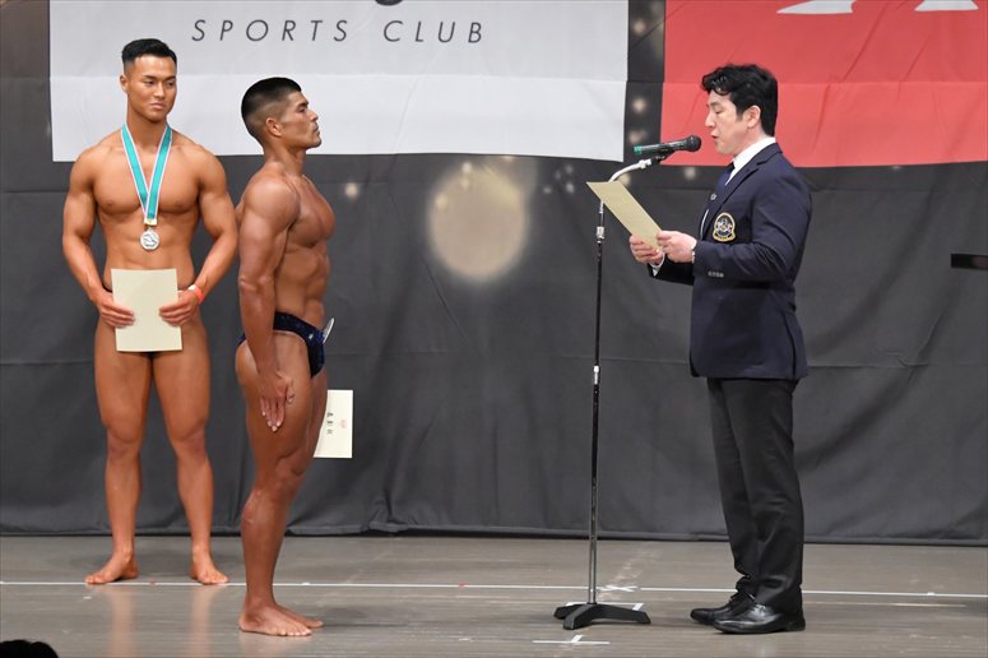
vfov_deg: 6.8
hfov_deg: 10.2
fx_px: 5541
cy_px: 329
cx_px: 494
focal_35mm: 202
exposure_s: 1/400
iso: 6400
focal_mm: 135
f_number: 5.6
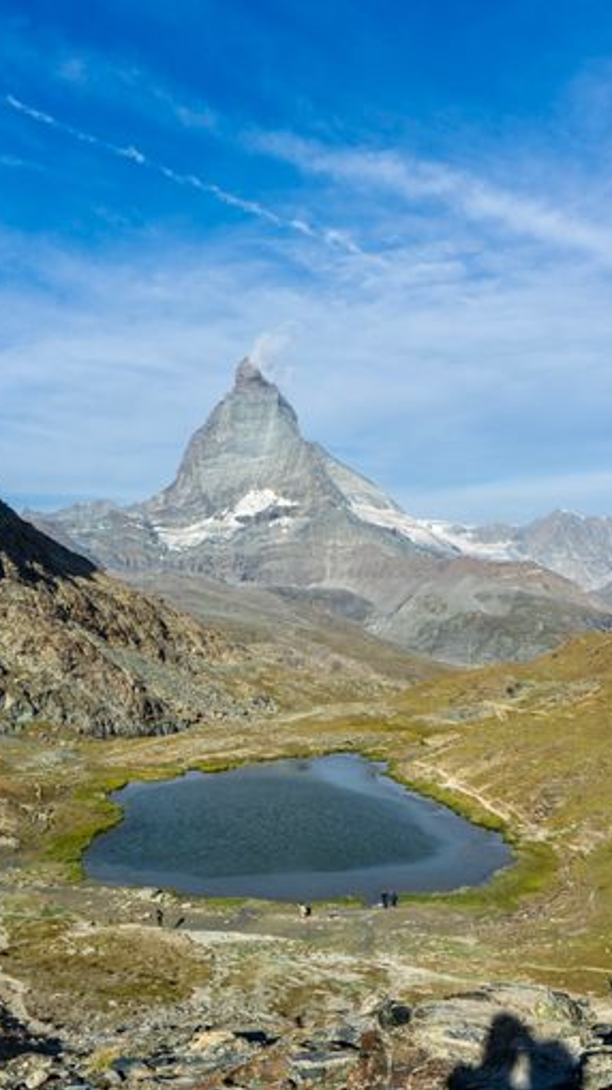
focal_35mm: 39
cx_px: 301
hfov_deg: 30.4
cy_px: 544
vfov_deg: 51.6
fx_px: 1126
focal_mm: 37
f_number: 10
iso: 100
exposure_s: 1/250
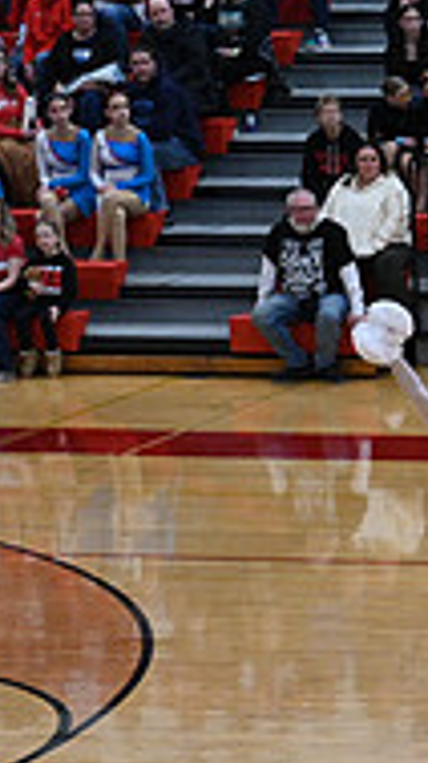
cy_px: 656
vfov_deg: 9.6
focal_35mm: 225
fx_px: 4550
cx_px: 1086
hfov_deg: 5.2
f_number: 4
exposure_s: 1/400
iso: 4000
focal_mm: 70
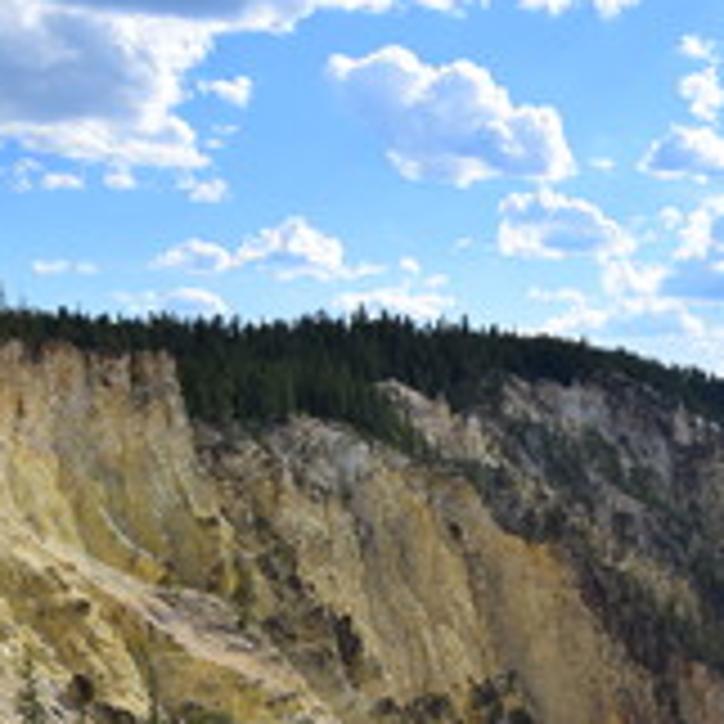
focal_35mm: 62
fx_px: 1467
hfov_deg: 24.3
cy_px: 708
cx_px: 940
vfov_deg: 26.4
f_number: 11
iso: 280
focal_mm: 14
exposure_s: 1/500
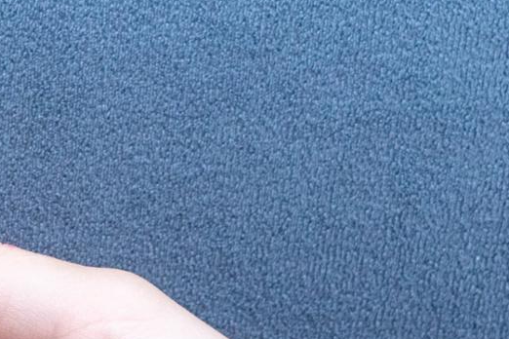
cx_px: -635
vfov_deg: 4.5
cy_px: 609
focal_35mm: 302
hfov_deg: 6.5
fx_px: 4268
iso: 400
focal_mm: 35
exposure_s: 1/160
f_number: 5.6
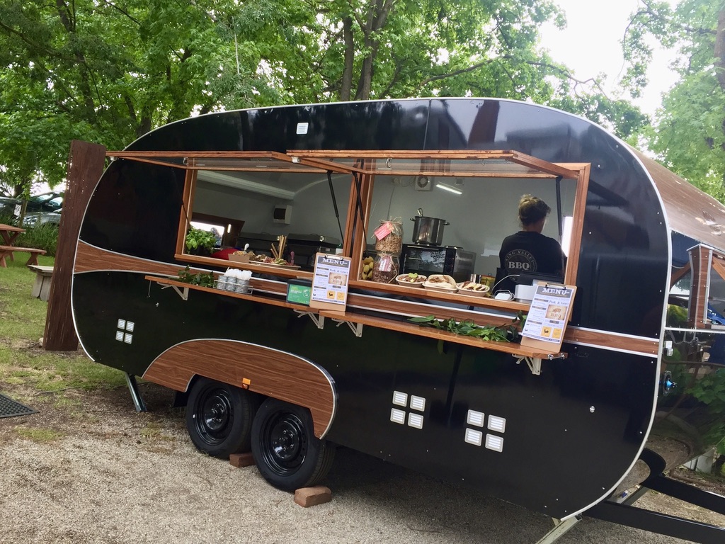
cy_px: 272
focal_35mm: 29
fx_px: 607
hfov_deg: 61.7
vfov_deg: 48.2
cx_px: 362
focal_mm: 4.15
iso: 50
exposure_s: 1/100
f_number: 2.2
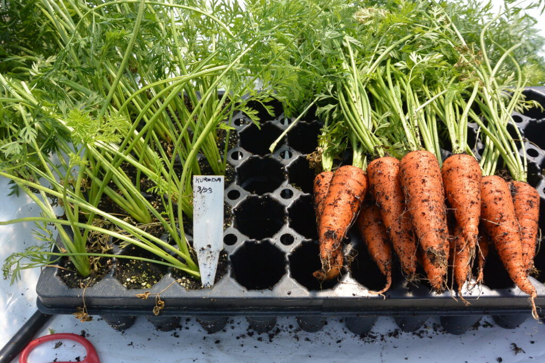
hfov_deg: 58.7
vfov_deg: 41.1
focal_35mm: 32
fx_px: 484
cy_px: 182
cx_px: 272
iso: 160
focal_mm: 12.2
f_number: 5.6
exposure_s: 1/500
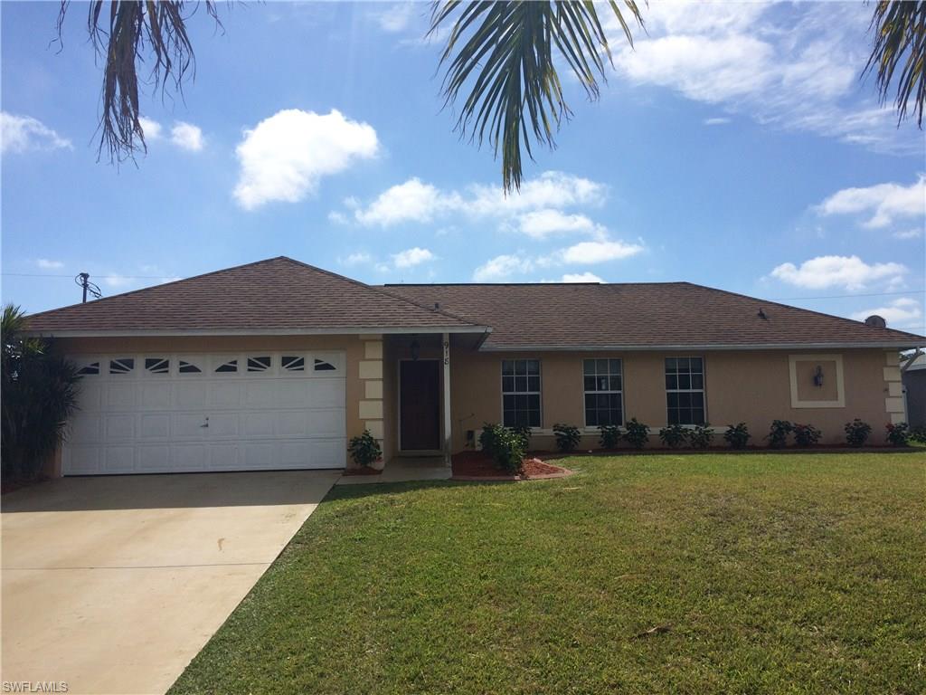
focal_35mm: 29
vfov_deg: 48.2
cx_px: 463
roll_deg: +0.3
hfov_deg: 61.7
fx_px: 776
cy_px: 348
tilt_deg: +2.7
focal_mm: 4.15
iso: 32
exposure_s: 1/3731
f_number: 2.2
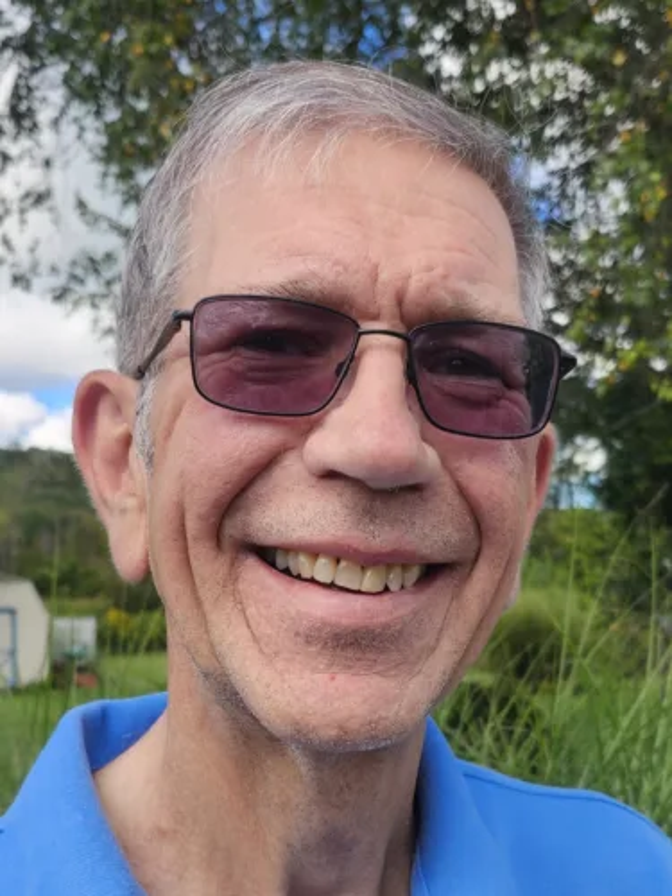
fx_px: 595
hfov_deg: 58.9
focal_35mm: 23
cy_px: 448
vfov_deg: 73.9
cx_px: 336
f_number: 1.8
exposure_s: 1/400
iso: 25
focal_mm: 5.54
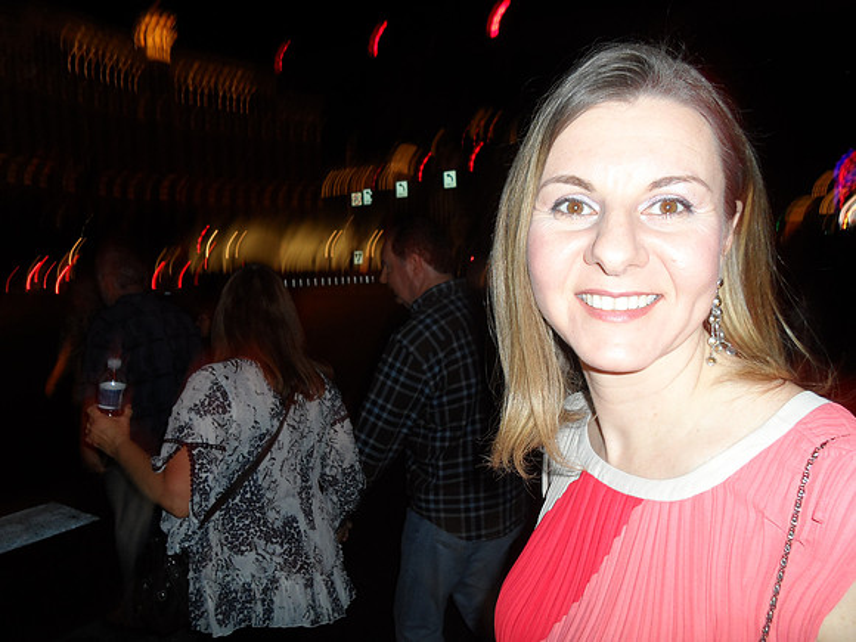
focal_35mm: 25
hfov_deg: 69.4
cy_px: 321
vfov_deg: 54.9
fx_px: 618
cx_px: 428
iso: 100
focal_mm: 4.5
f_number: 2.5
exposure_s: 1/30
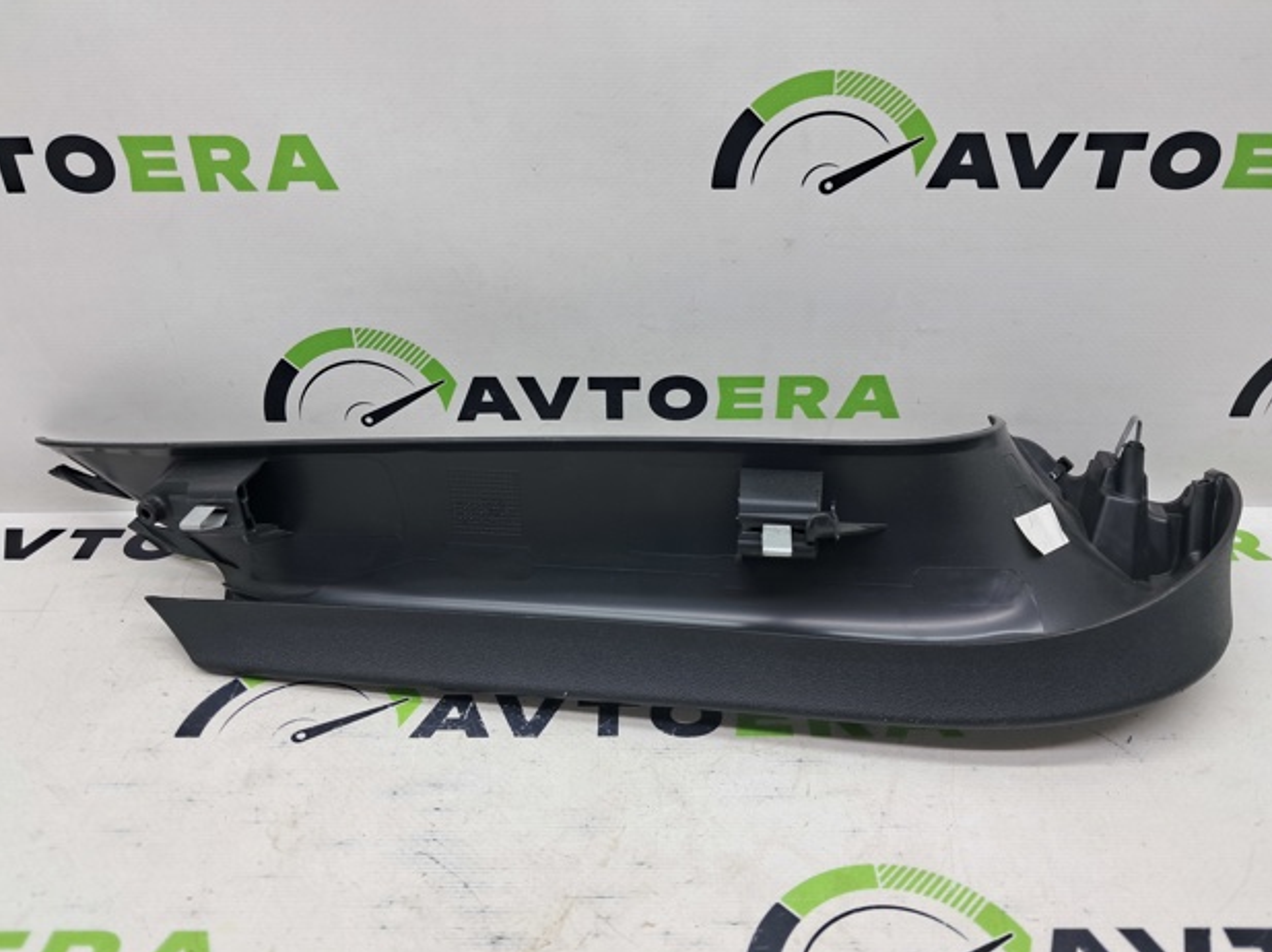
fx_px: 1028
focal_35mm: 28
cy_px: 485
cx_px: 643
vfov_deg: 49.7
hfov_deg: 63.5
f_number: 1.8
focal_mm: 4
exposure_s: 1/50
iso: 50
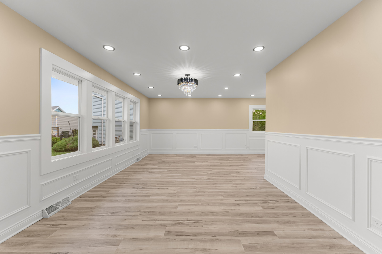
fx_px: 149
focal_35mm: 14
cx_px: 191
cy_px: 127
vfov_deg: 81.2
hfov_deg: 104.3
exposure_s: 1/30
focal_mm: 14
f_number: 4.5
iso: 100
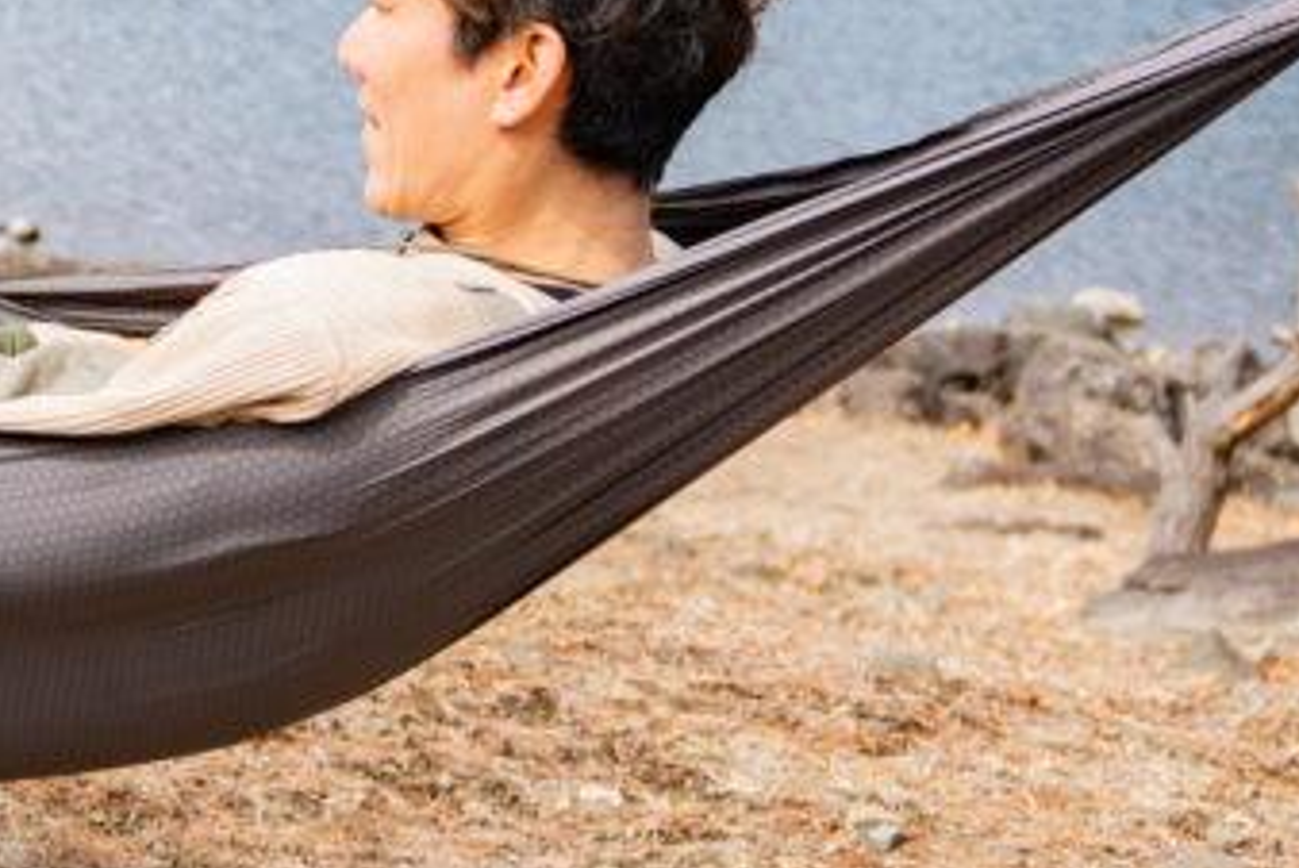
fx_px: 3936
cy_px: -121
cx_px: -407
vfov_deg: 12.4
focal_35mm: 109
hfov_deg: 17.5
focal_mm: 24
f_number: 2.8
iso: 125
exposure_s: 1/800
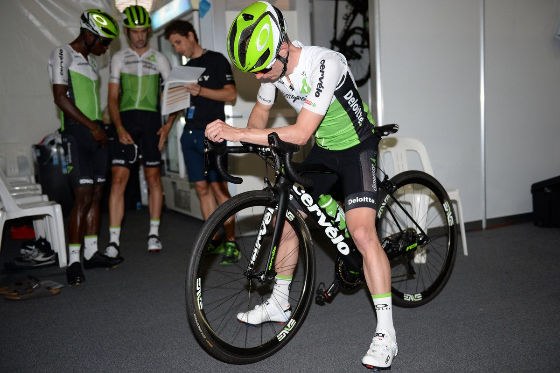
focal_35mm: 38
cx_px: 280
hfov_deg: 50.7
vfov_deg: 35.0
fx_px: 591
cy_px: 186
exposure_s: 1/250
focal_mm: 38
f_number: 2.8
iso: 200
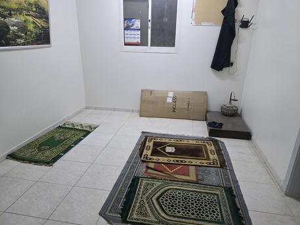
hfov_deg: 73.9
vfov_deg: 58.9
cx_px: 150
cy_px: 112
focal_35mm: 23
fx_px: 199
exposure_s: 1/120
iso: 1000
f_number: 1.7
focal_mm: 6.3
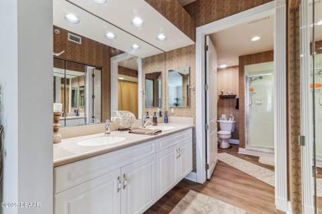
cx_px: 161
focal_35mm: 16
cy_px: 107
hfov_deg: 96.8
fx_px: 143
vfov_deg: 73.6
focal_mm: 16
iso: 400
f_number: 8
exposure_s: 1/10
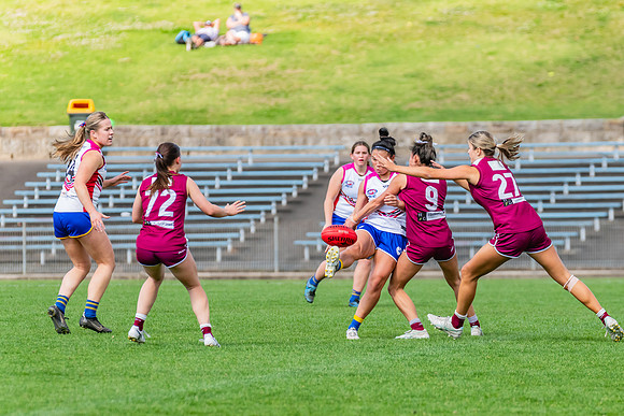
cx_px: 412
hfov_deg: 5.4
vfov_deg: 3.6
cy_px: 269
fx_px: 6643
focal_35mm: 383
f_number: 5.6
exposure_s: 1/1600
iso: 800
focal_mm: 290
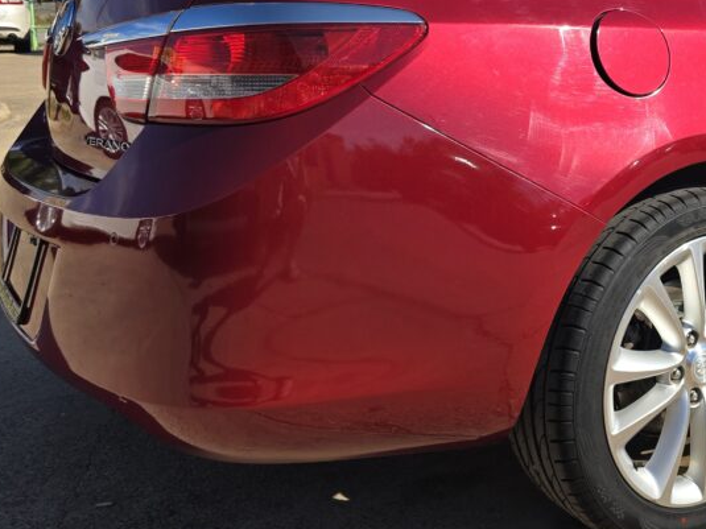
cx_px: 635
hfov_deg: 39.8
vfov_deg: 31.6
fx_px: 897
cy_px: 75
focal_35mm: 44
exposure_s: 1/914
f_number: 1.7
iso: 12
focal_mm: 6.3
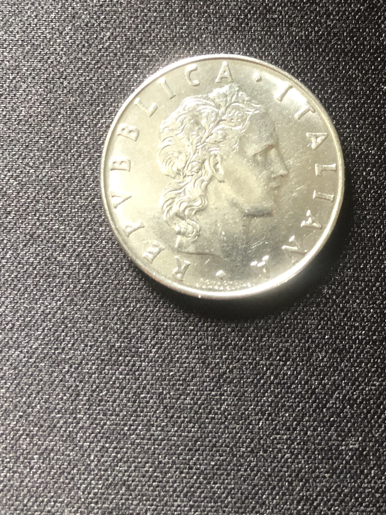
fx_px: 699
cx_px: 237
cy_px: 147
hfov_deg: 30.8
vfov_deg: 39.6
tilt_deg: -80.9
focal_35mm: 47
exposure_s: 1/9
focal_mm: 4
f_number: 1.8
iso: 100
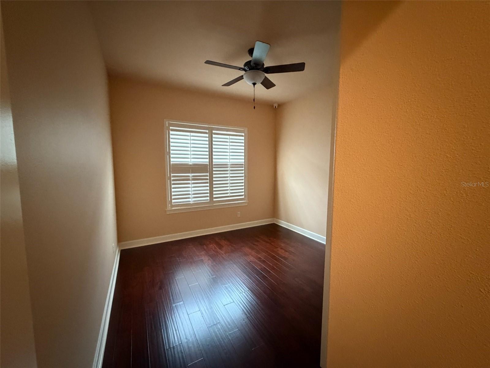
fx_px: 198
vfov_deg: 85.7
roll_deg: -0.5
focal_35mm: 14
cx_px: 245
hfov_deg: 102.1
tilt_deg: -5.0
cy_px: 184
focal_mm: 2.22
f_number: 2.2
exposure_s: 1/40
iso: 1000
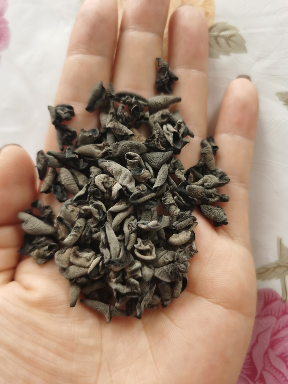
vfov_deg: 65.3
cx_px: 144
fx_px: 300
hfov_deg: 51.3
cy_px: 192
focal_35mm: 27
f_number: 1.6
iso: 125
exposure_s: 1/50
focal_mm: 5.56
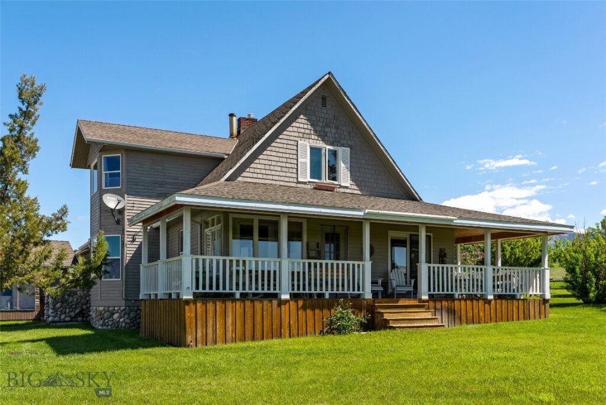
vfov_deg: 41.2
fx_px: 539
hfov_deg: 58.7
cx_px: 303
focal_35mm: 32
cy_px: 202
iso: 400
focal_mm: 32
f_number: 8
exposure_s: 1/1250
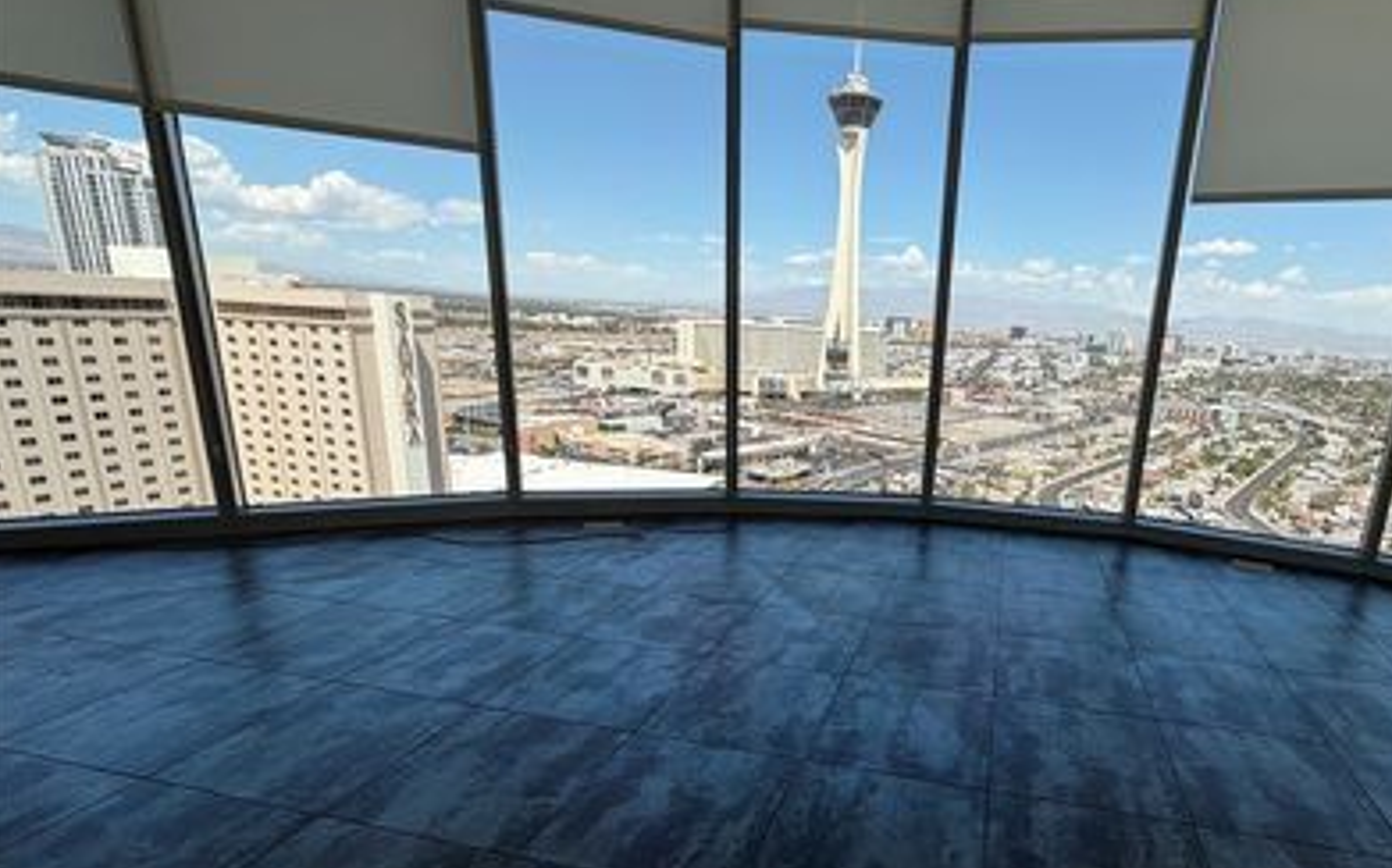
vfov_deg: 61.7
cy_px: 510
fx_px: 720
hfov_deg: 86.2
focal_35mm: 19
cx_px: 876
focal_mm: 2.22
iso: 40
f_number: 2.2
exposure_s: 1/770
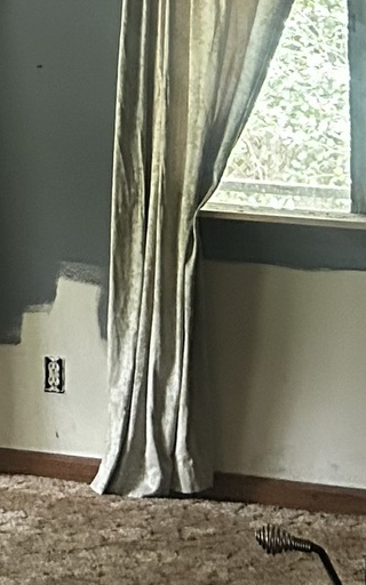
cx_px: -323
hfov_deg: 9.9
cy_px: -412
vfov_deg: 15.0
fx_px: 1979
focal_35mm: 124
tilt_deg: +11.7
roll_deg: -2.0
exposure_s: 1/42
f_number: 1.5
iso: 500
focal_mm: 5.7
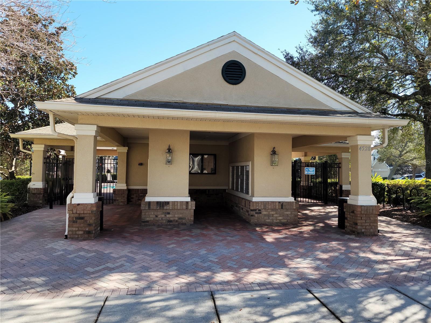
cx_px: 216
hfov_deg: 69.4
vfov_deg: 54.9
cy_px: 162
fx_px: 311
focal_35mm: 25
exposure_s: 1/289
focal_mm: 7
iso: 20
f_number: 1.8
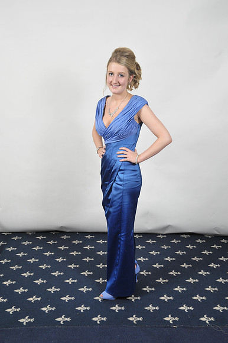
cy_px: 172
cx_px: 114
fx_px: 380
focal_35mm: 40
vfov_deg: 48.5
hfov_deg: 33.4
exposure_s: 1/160
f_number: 7.1
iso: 1000
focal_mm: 40
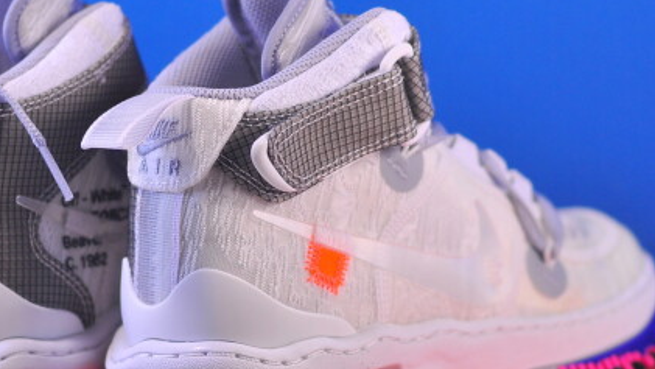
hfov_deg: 14.4
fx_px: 2588
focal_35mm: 149
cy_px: 136
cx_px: 233
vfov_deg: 8.1
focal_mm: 50
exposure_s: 1/250
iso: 250
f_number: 2.8
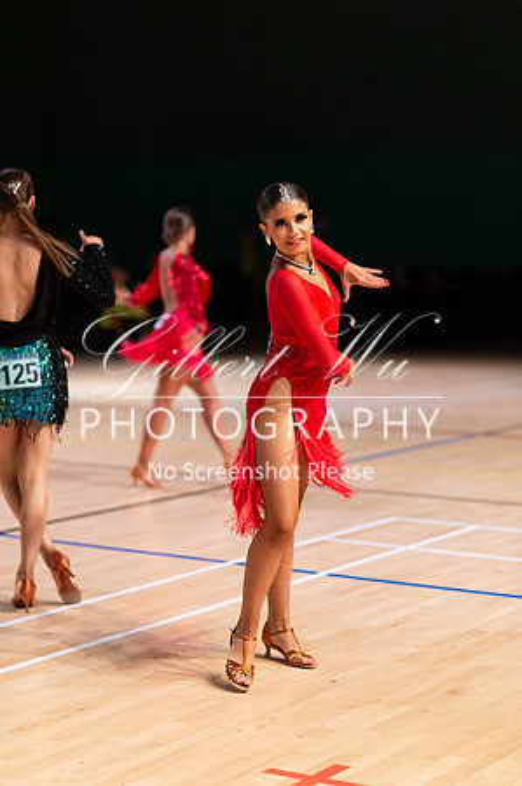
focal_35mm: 85
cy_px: 393
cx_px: 261
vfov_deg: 23.9
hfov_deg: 16.0
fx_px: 1853
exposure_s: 1/1000
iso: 2500
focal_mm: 85
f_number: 1.8
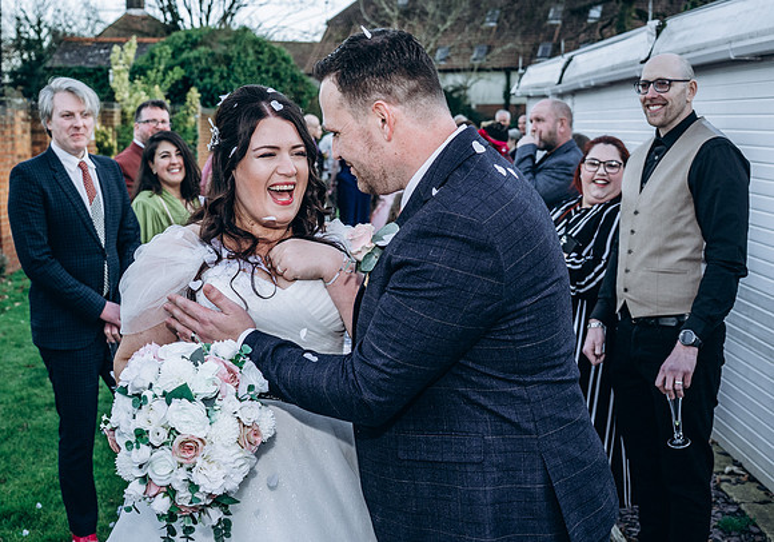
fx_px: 990
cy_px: 264
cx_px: 370
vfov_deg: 30.6
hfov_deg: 42.7
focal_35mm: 45
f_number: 3.2
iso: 250
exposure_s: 1/400
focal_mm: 24
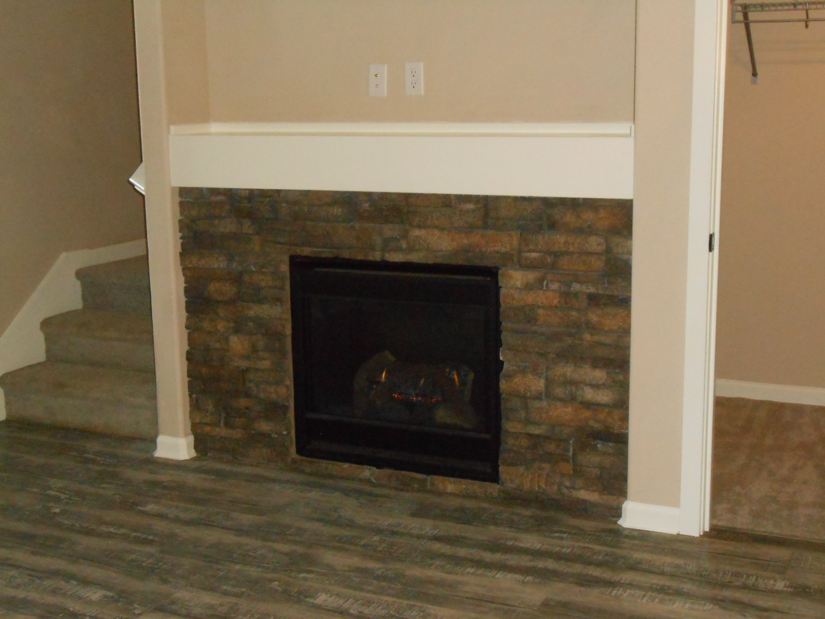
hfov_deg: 38.9
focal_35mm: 49
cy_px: 310
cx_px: 412
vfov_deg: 29.7
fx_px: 1168
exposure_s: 1/60
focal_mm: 8.8
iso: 1000
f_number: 4.8
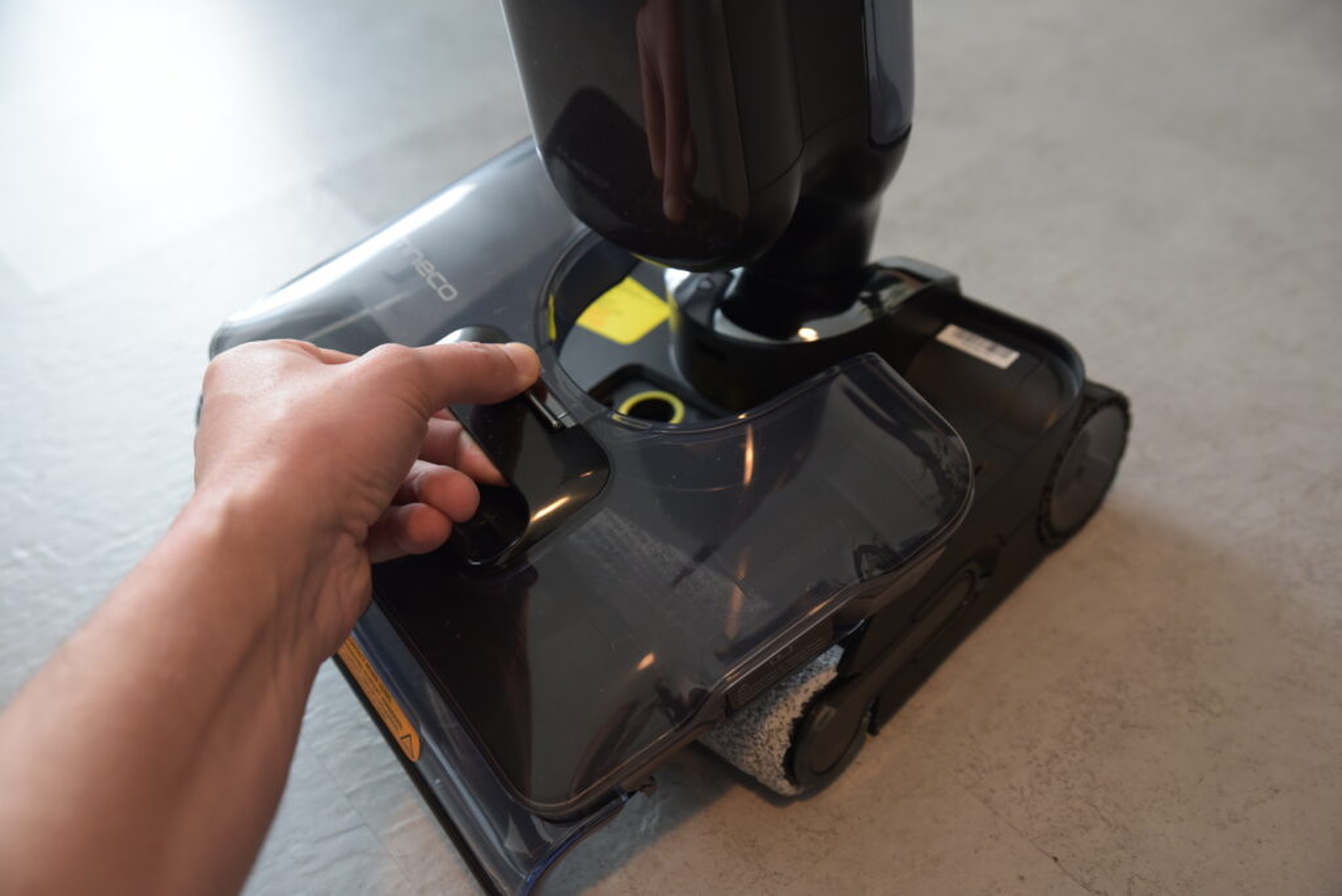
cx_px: 671
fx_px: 1566
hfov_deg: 46.4
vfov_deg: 31.9
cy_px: 448
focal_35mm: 42
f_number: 4
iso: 1000
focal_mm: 42
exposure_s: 1/40
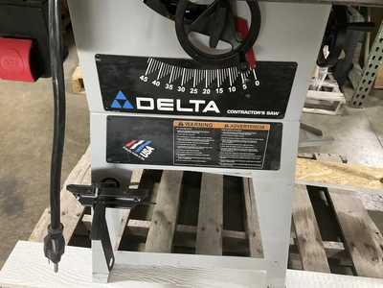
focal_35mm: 29
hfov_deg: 61.7
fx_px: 321
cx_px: 192
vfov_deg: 48.2
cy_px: 144
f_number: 1.8
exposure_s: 1/30
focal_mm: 3
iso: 500
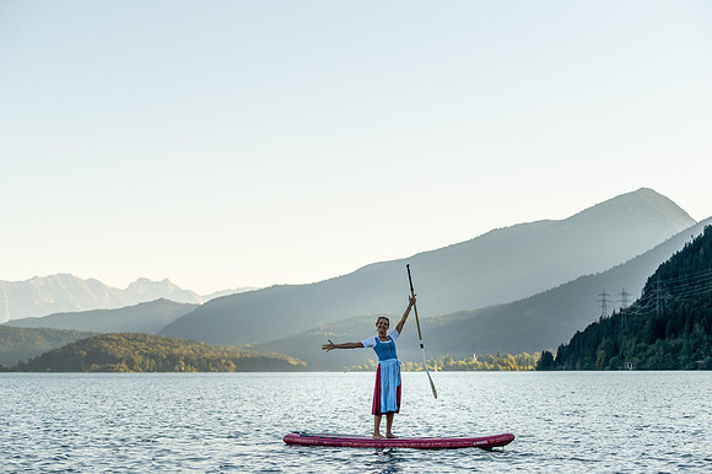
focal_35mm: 74
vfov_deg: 18.4
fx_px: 1462
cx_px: 356
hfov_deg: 27.4
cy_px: 237
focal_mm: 70
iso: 360
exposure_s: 1/8000
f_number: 4.5
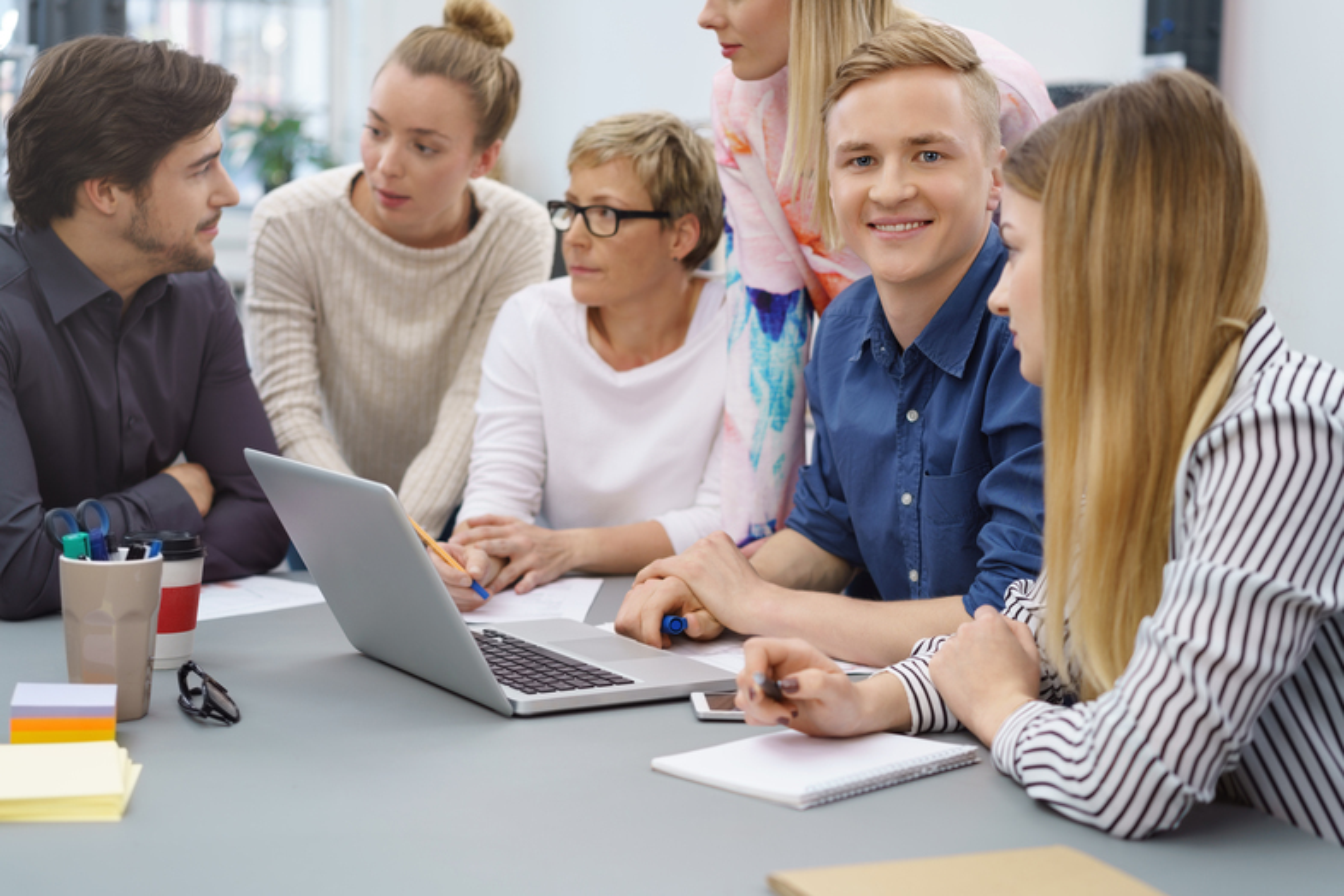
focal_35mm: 55
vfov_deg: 24.6
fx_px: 2053
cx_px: 672
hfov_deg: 36.2
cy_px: 448
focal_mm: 55
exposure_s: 1/160
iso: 100
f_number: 2.8
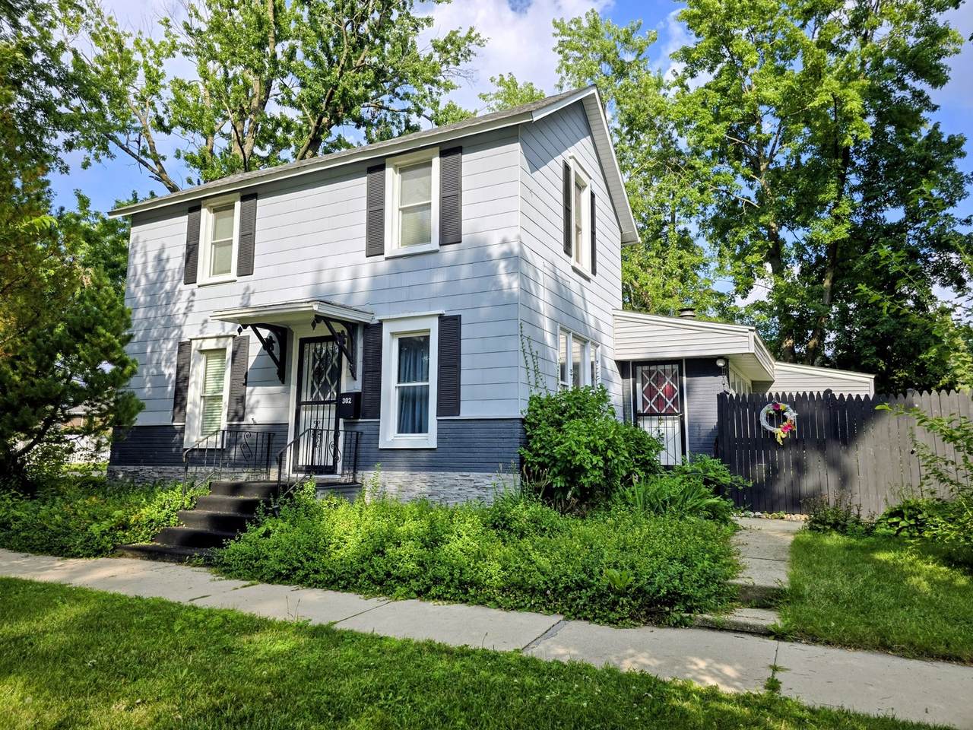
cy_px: 365
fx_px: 646
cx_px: 486
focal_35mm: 23
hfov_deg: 73.9
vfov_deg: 58.9
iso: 12
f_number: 1.7
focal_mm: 6.3
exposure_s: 1/405
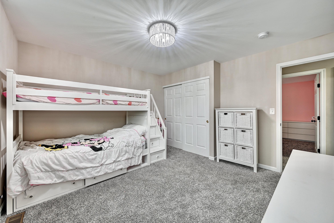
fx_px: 130
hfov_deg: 104.3
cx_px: 167
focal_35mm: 14
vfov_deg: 81.2
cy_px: 112
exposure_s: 1/3.33
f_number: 8
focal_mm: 14
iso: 250
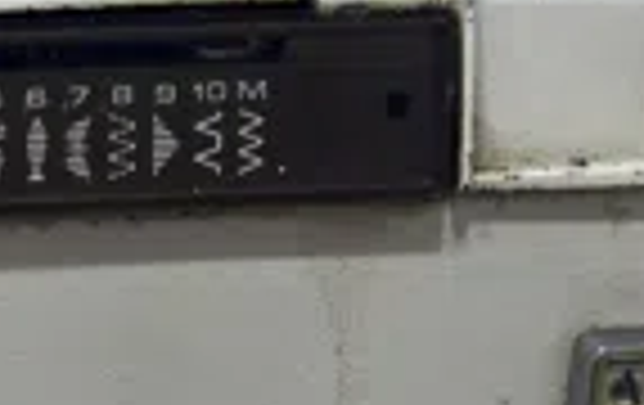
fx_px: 2163
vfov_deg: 10.5
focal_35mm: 123
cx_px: -171
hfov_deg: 16.1
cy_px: 508
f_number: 1.5
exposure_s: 1/100
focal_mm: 5.7
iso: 125
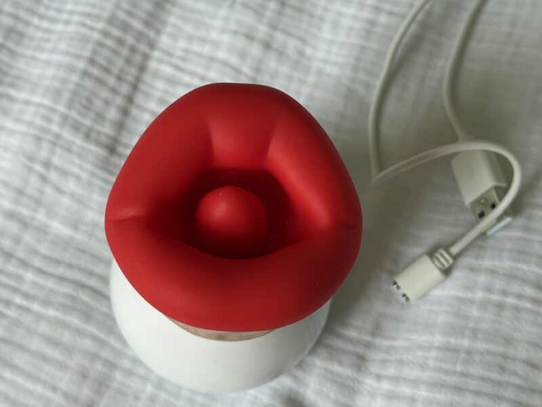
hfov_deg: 39.7
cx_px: 271
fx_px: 752
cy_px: 204
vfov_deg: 30.3
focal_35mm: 48
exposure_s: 1/102
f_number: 1.78
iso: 125
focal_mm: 6.76
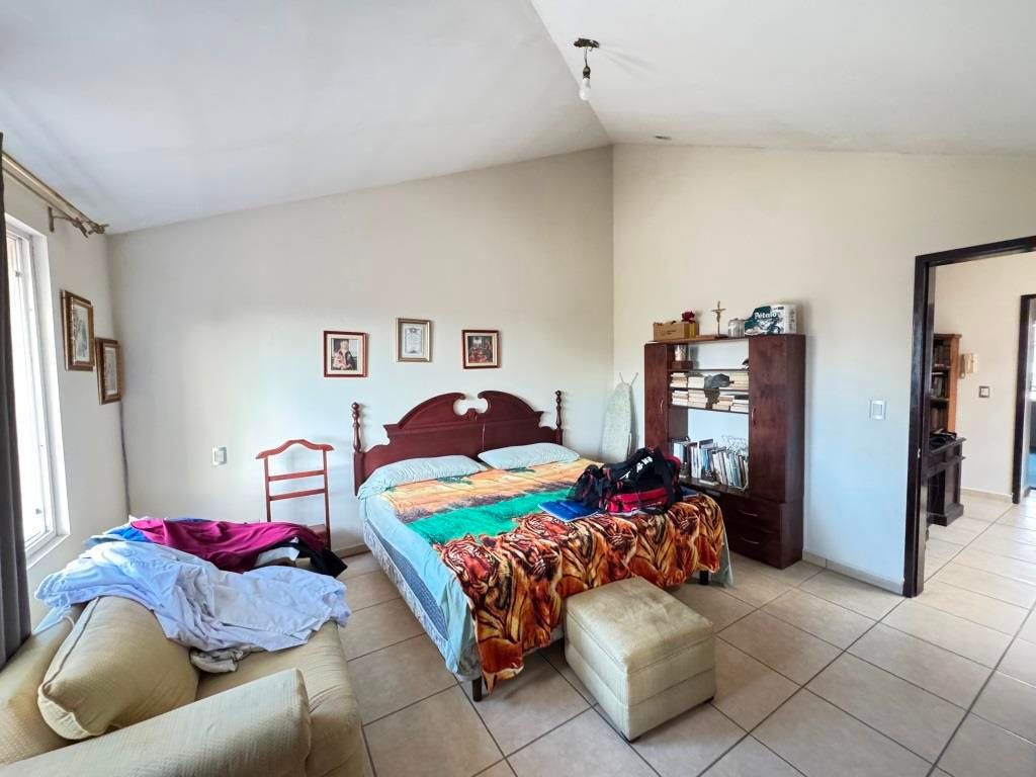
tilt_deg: -2.9
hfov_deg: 102.1
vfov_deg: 85.7
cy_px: 388
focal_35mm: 14
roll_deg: +2.1
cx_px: 518
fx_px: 419
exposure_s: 1/40
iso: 1000
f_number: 2.2
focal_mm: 2.22
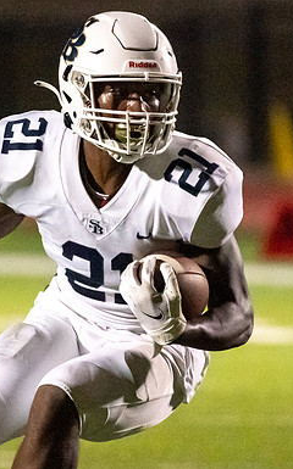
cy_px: 214
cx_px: -48
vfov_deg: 1.7
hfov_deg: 1.1
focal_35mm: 1208
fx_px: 15463
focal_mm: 524
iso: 16000
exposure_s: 1/1600
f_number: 6.3
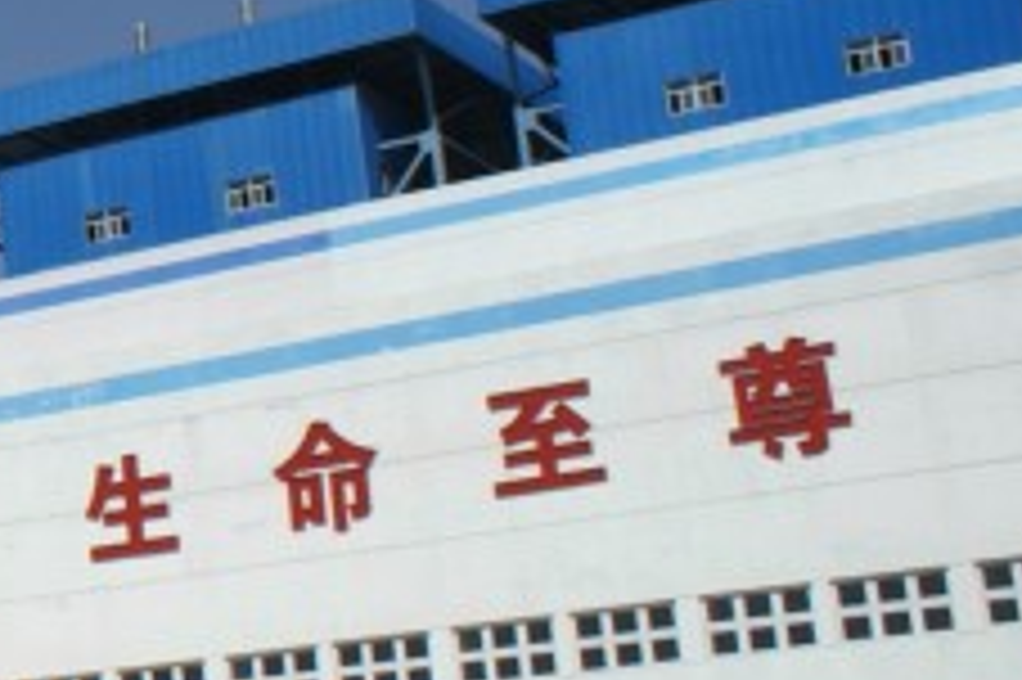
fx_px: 3035
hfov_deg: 16.1
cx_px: -842
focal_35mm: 107
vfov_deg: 12.7
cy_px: 144
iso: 100
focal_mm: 18
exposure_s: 1/320
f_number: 10
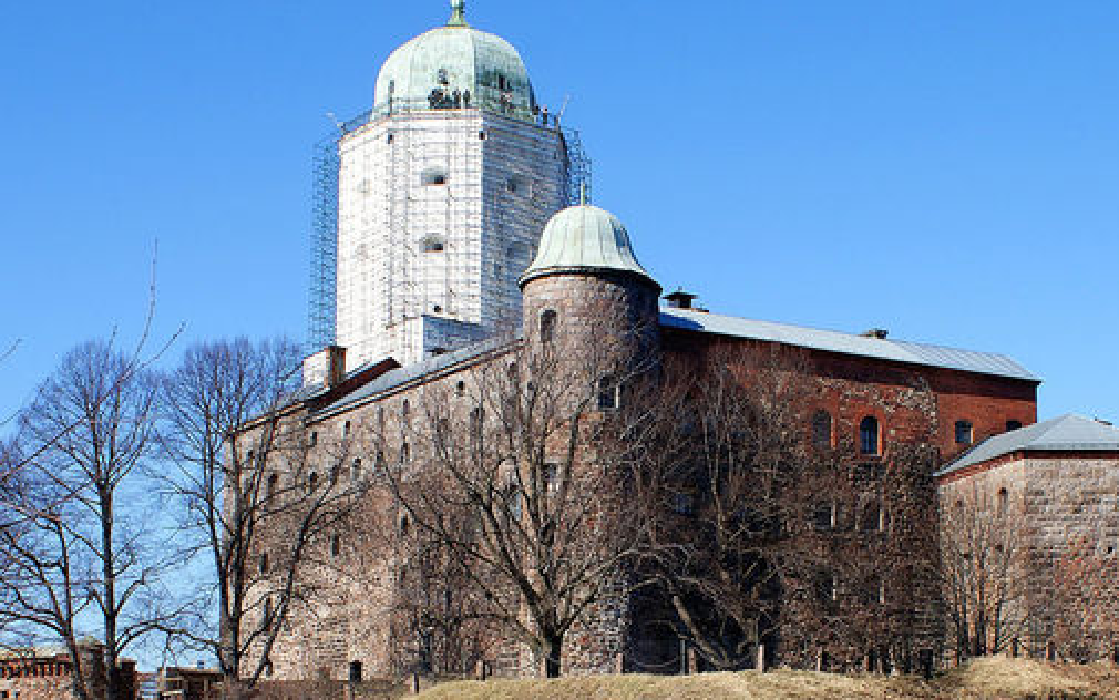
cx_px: 660
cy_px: 541
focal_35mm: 60
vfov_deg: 21.4
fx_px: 1830
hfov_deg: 33.9
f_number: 10
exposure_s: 1/160
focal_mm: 22
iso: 100
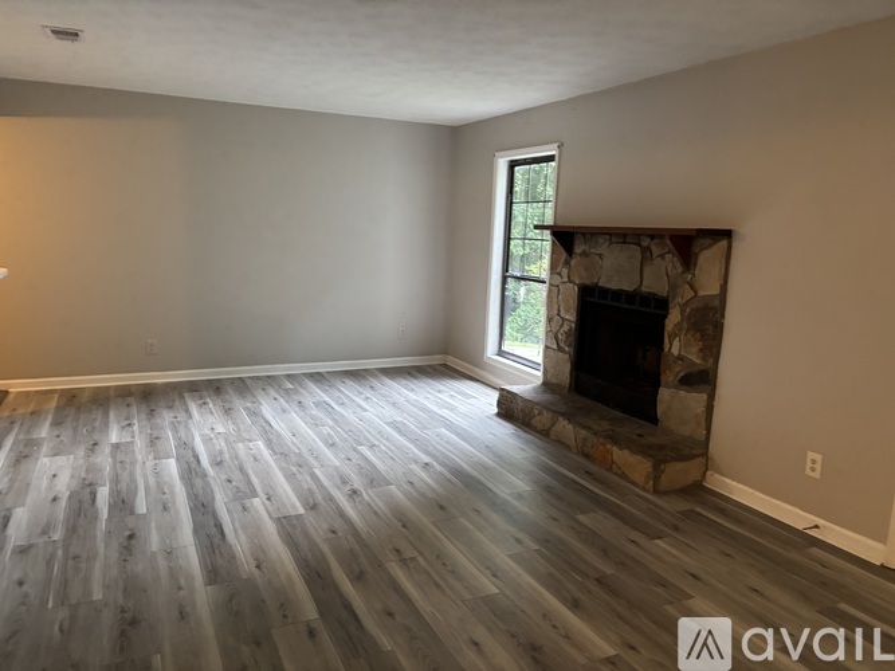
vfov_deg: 53.0
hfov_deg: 67.3
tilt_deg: -9.3
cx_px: 448
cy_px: 336
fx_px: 672
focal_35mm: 26
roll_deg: -0.7
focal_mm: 5.96
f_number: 1.6
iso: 400
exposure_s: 1/60
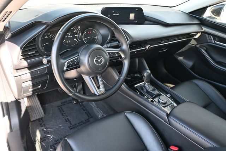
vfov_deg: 45.6
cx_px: 113
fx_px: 179
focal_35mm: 28
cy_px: 76
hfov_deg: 64.6
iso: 1100
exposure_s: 1/125
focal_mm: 19
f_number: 3.8
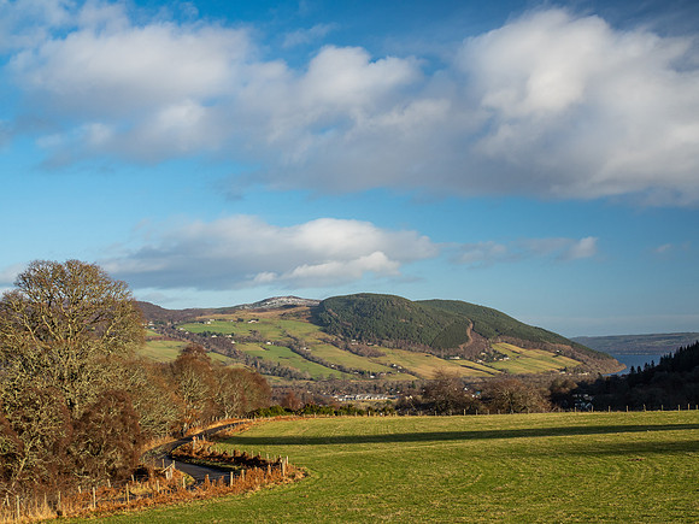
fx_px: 1010
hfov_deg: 38.2
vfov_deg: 29.1
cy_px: 262
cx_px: 350
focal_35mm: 50
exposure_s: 1/160
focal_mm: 25
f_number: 7.1
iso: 200
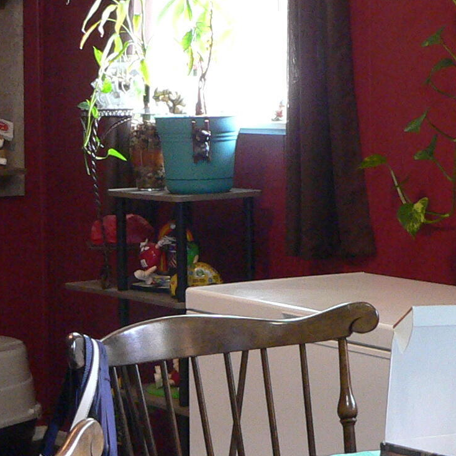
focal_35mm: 111
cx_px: 193
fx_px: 1654
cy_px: 235
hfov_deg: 15.7
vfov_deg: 15.7
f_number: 2.8
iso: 200
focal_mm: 6
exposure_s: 1/13
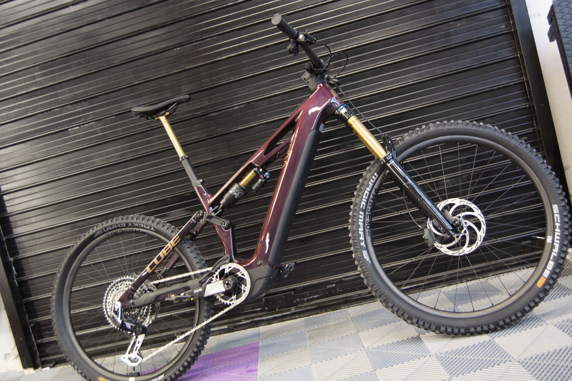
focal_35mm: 39
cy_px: 190
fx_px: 620
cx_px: 286
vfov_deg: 34.2
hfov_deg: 49.6
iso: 800
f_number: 4
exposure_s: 1/60
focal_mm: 26
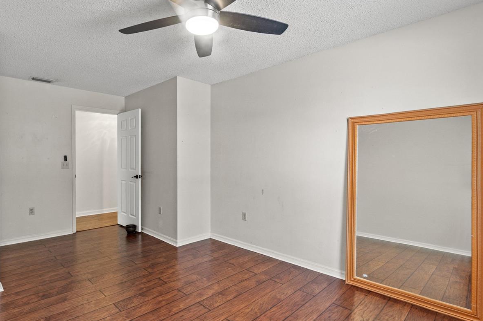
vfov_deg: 64.5
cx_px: 202
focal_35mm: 19
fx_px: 255
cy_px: 157
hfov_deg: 86.2
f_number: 11
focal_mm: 14
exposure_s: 5
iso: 200
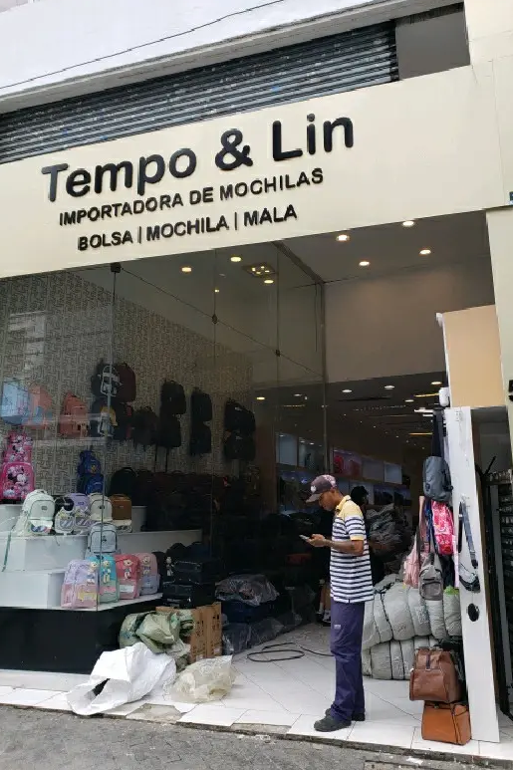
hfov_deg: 46.4
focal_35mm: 28
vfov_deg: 65.5
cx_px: 263
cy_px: 374
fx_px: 599
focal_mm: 4.3
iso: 50
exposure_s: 1/625
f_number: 2.4
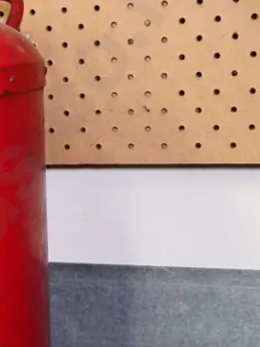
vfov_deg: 18.8
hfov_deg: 13.8
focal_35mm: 102
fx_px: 1021
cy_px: 328
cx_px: -99
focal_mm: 18
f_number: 4.5
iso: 3200
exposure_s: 1/320
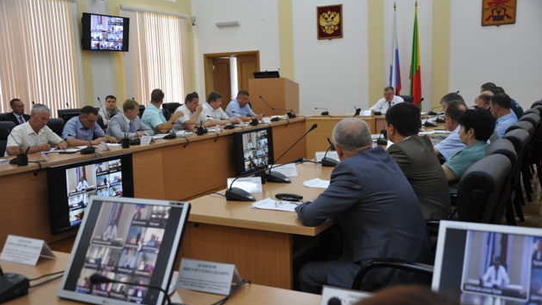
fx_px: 546
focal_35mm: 38
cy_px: 159
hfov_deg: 52.8
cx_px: 271
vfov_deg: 31.2
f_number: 4
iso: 320
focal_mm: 36
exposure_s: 1/30
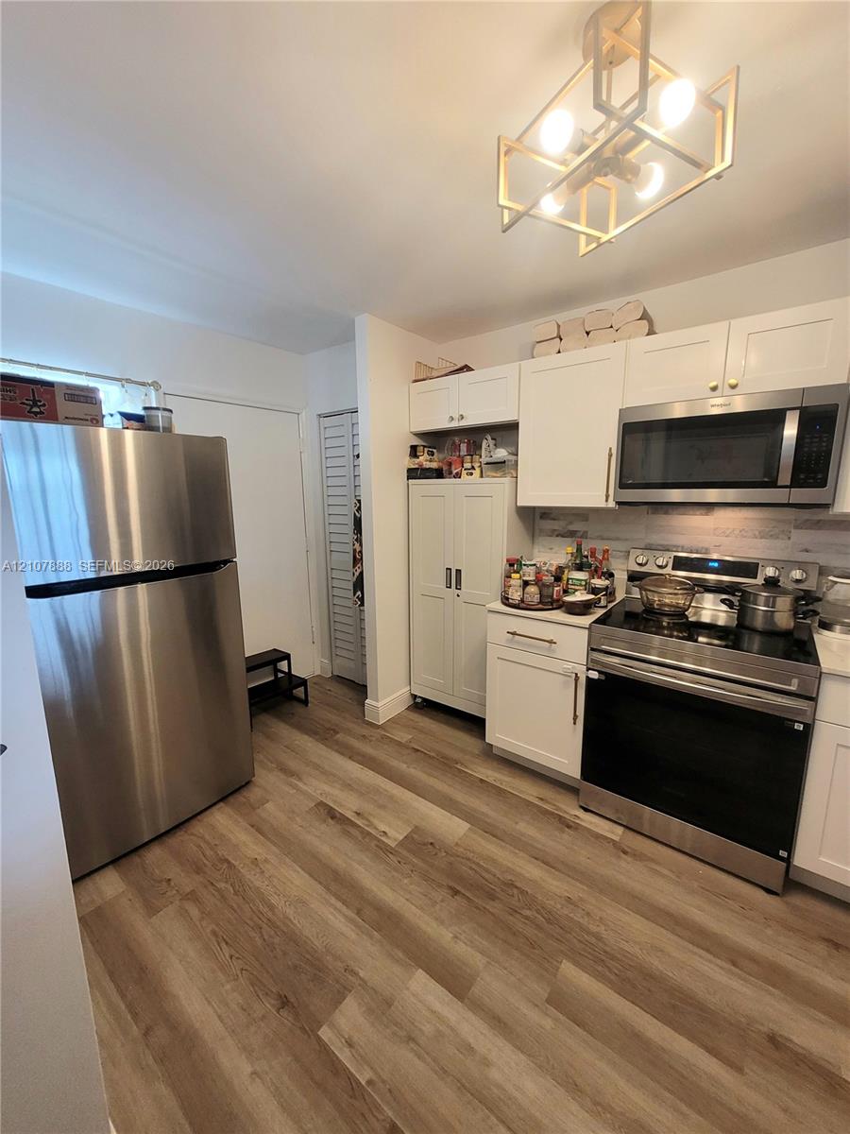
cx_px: 425
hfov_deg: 89.9
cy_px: 567
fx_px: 426
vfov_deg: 106.2
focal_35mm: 13
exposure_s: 1/60.2
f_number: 2.2
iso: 125
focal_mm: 1.74
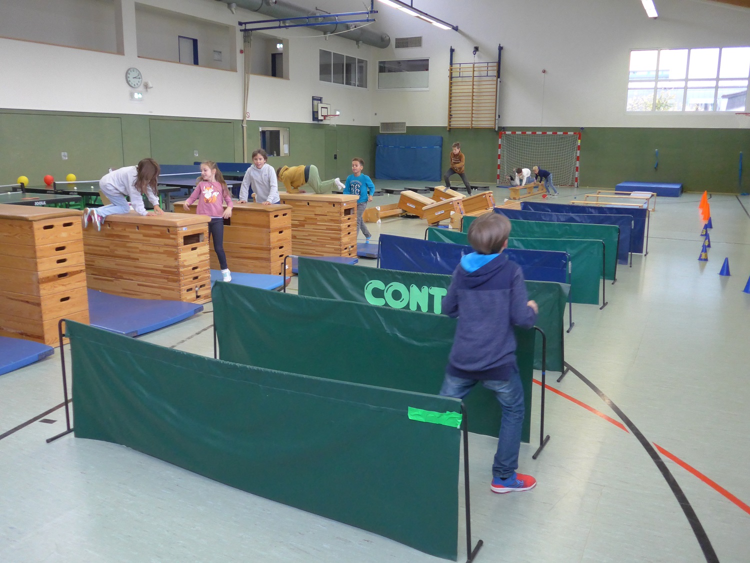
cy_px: 282
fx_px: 628
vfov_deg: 48.2
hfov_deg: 61.7
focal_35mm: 29
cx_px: 375
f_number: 2
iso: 640
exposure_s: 1/125
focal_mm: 6
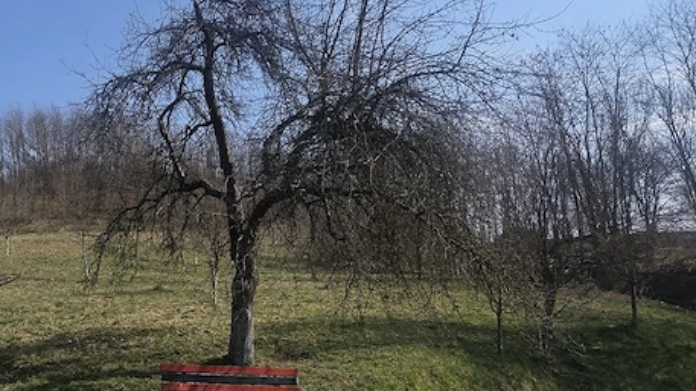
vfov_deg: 37.6
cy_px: 240
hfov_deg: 58.9
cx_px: 163
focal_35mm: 31
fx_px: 572
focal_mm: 2.2
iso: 40
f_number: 1.9
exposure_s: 1/2265
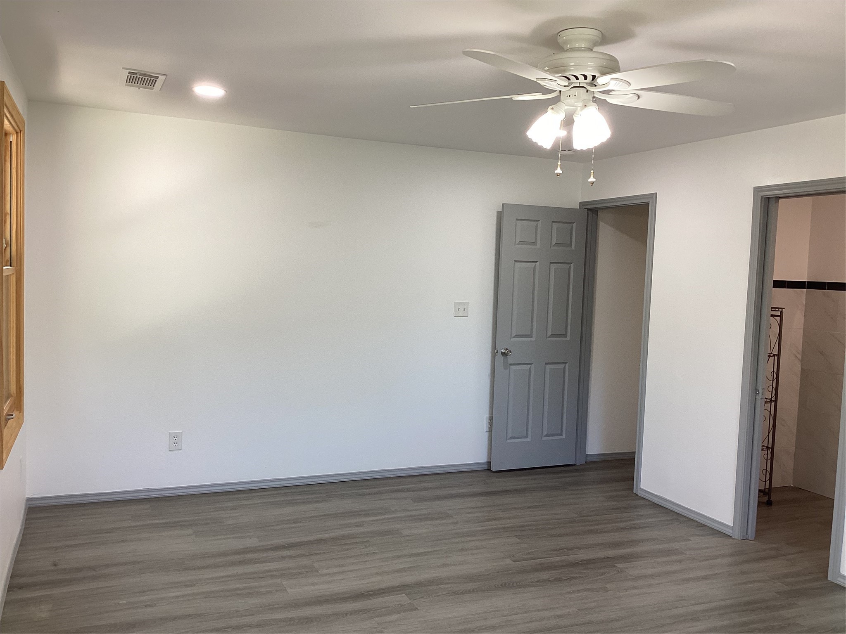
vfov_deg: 45.4
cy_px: 317
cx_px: 423
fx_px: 758
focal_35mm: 31
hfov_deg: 58.4
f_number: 2.4
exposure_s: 1/60
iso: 80
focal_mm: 3.3
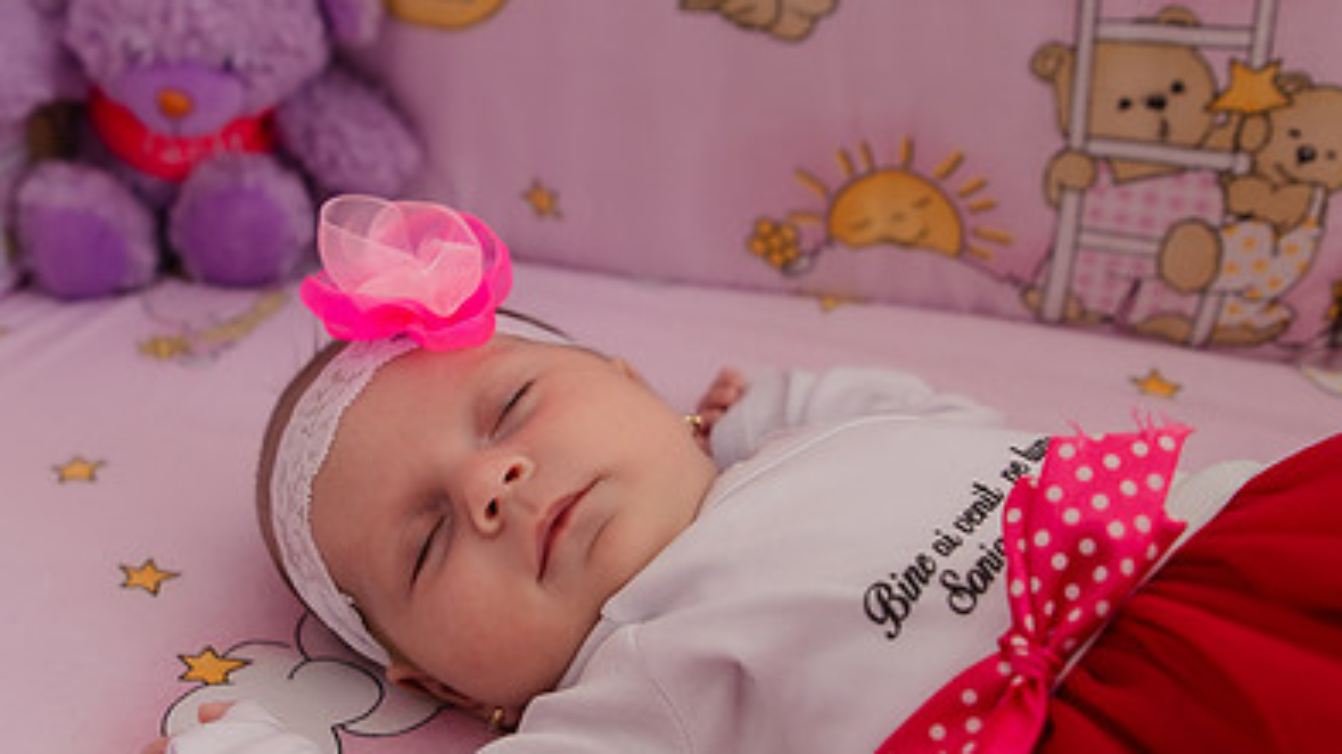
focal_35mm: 44
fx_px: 1566
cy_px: 432
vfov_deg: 27.1
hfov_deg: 46.1
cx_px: 521
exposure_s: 1/125
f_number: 3.5
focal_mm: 24
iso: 400
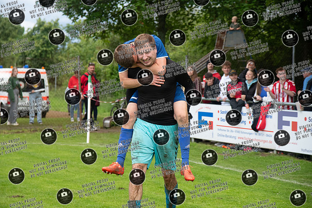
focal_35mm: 105
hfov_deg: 19.5
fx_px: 909
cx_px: 156
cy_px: 104
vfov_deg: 13.0
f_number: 4
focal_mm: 70
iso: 720
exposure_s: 1/500
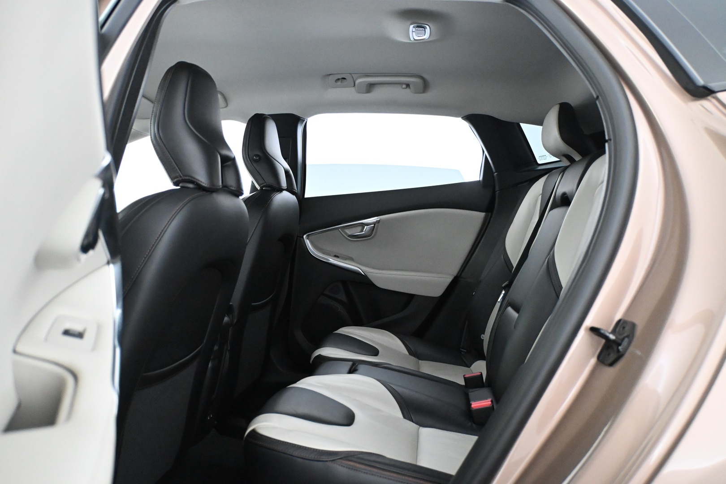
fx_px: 635
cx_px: 363
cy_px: 242
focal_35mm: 32
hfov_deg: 59.5
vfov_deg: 41.7
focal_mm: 21
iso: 7200
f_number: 4
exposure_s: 1/60
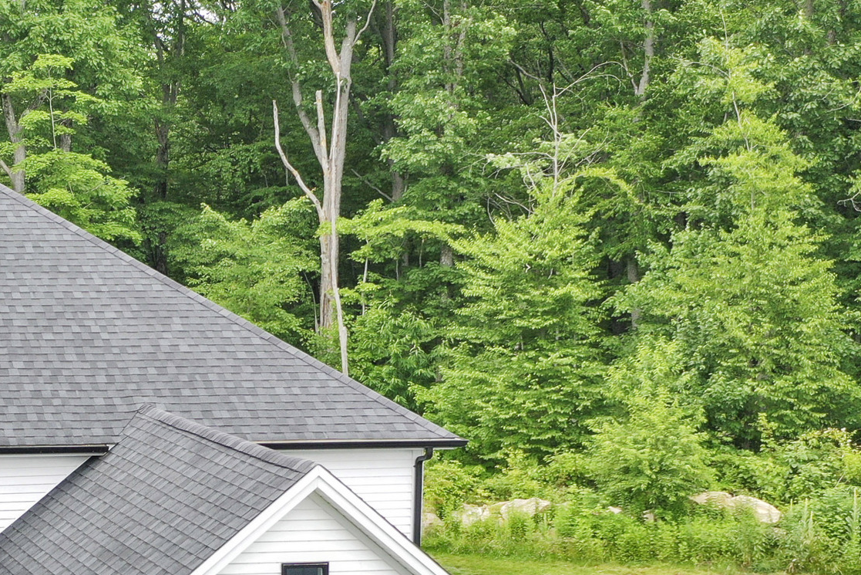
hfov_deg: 25.0
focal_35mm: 77
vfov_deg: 16.8
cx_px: -11
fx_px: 1842
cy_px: 736
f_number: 4.5
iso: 100
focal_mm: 10.26
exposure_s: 1/160
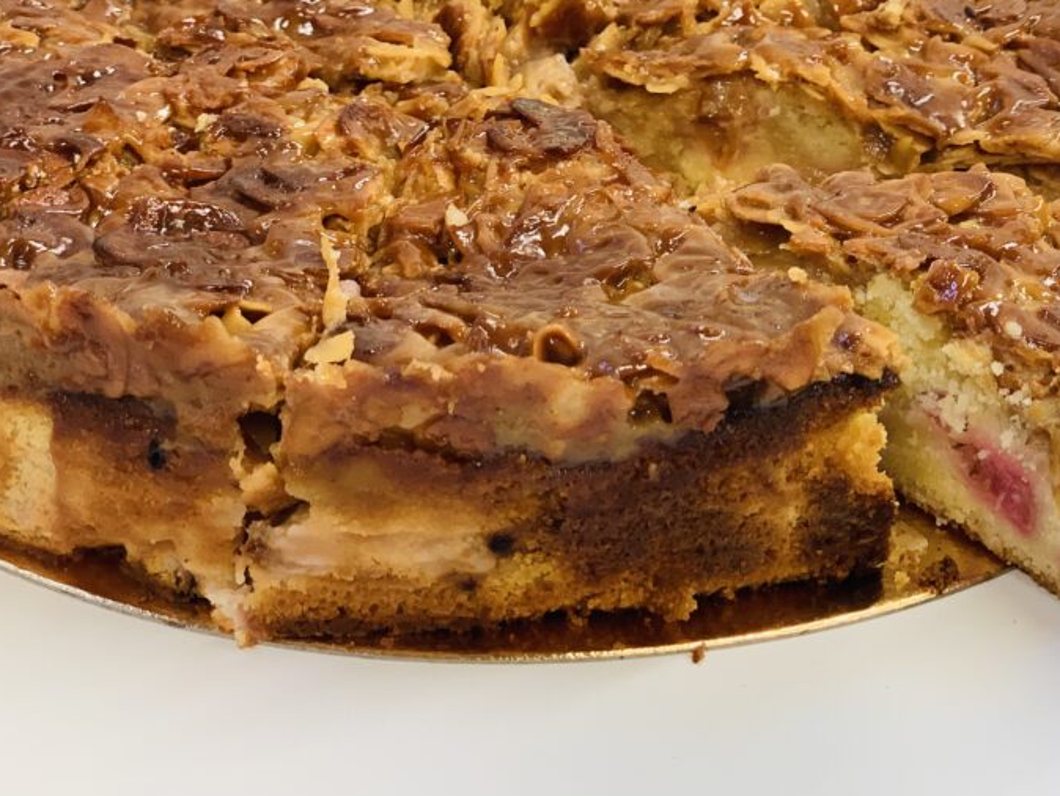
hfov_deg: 24.6
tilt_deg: -28.9
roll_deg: -4.8
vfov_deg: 18.6
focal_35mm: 79
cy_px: 291
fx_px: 2420
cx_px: 722
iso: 64
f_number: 2.4
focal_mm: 6
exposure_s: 1/50
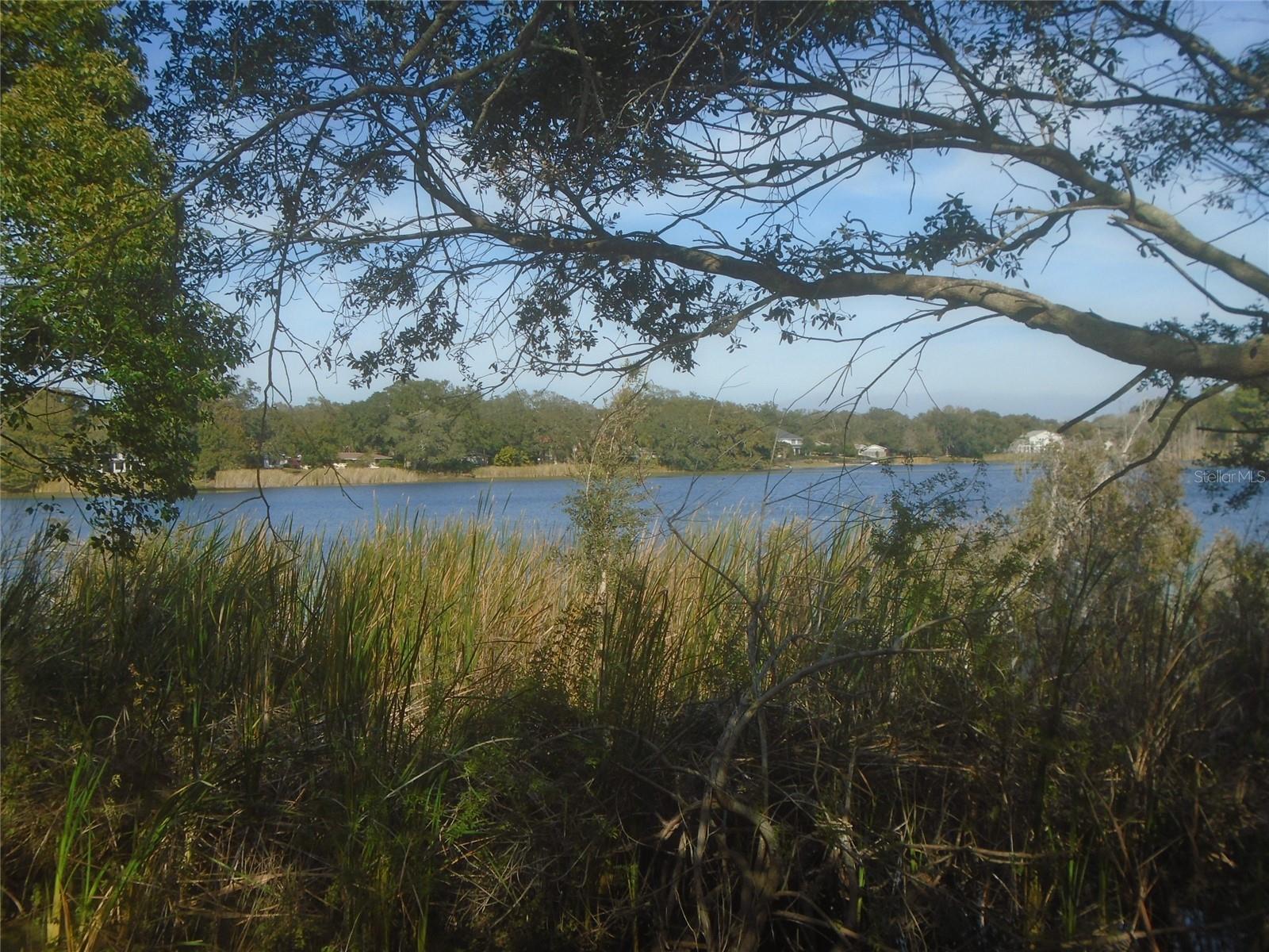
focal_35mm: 42
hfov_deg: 44.8
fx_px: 1540
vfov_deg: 34.3
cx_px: 634
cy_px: 476
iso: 100
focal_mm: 7.4
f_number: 4.1
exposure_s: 1/800
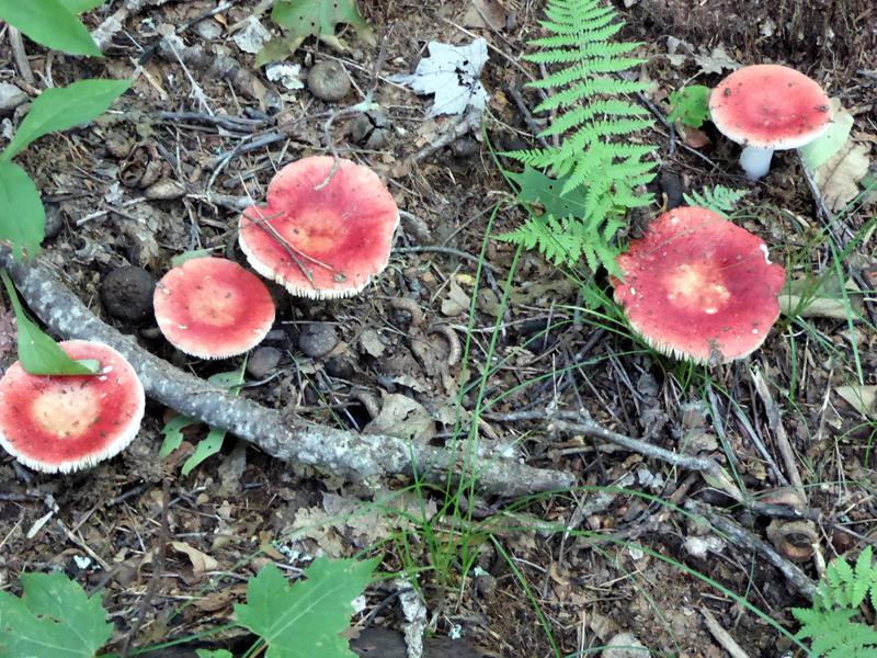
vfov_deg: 16.2
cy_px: 329
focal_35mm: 91
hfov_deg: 21.5
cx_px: 438
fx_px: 2305
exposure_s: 1/40
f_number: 4.8
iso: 1600
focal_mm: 15
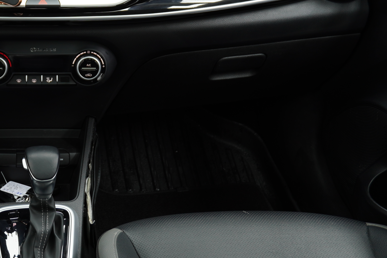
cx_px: 17
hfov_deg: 33.2
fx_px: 602
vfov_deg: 23.7
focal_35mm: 56
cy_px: 41
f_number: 2.8
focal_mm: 18
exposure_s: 1/25
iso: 160
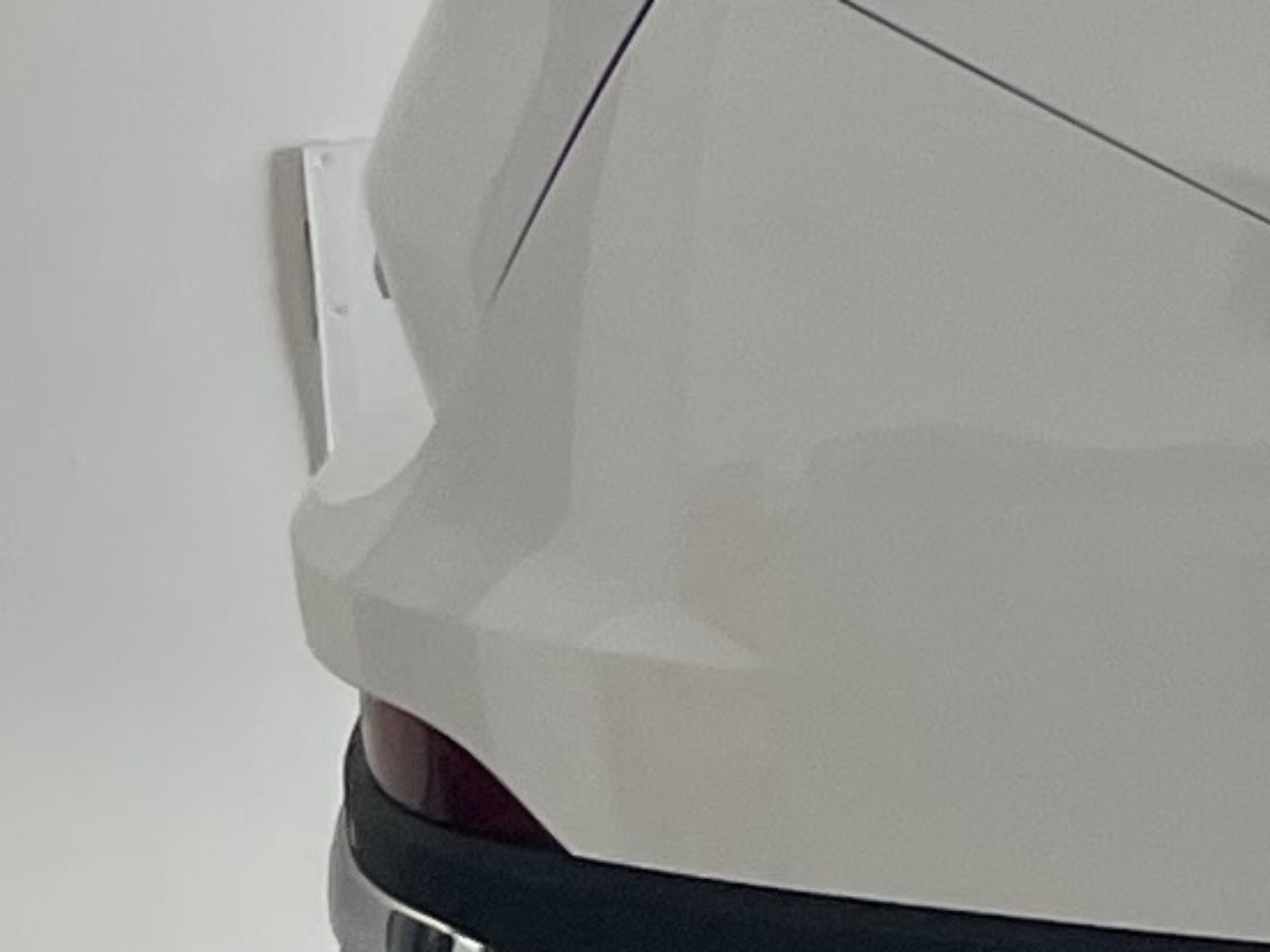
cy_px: 373
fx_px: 6971
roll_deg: -0.2
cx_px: 4194
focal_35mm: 190
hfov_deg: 8.3
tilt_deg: -10.8
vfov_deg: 7.8
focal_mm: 4.2
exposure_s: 1/154
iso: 32
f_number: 1.6
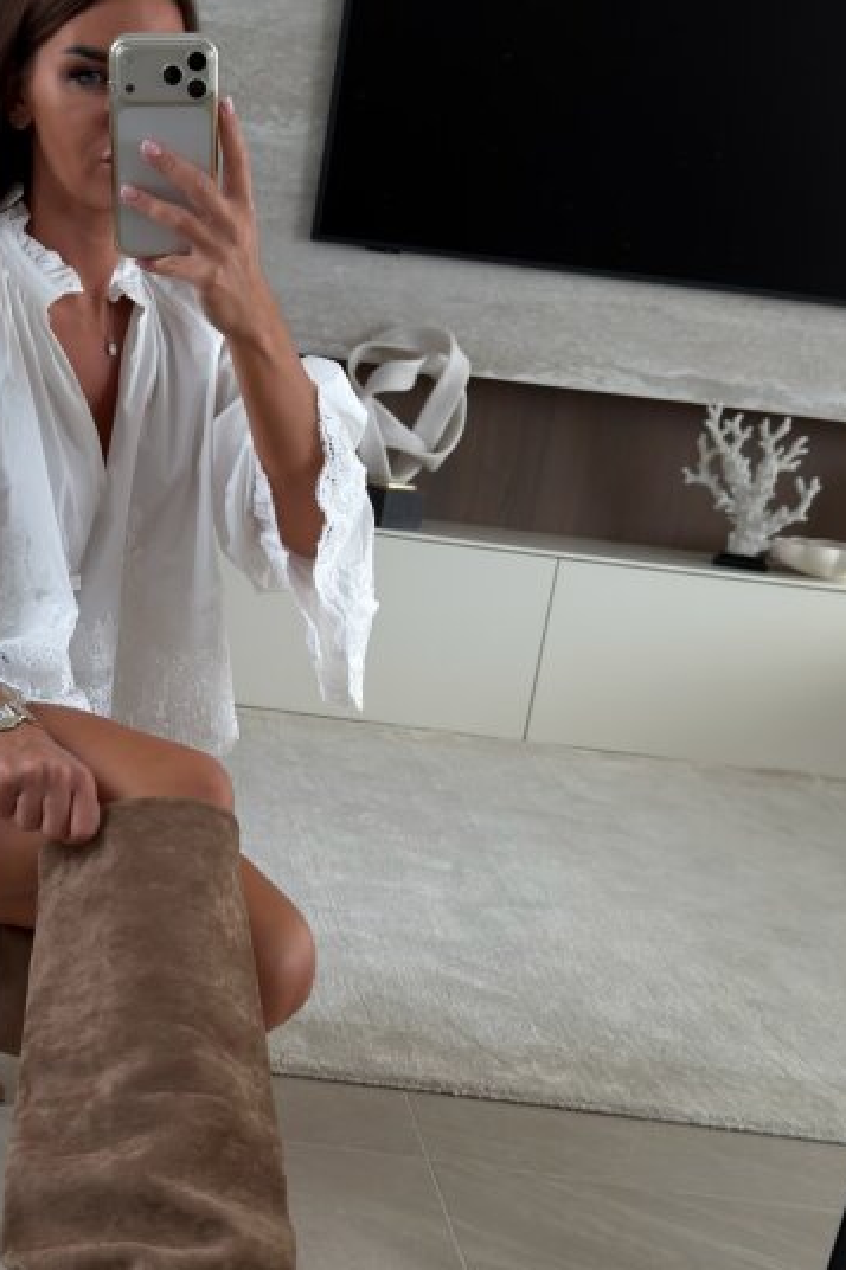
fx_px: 1869
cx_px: 167
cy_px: 810
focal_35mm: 53
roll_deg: -8.8
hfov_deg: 25.1
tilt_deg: -27.7
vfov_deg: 37.3
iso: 64
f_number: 1.78
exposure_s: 1/229
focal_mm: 6.76
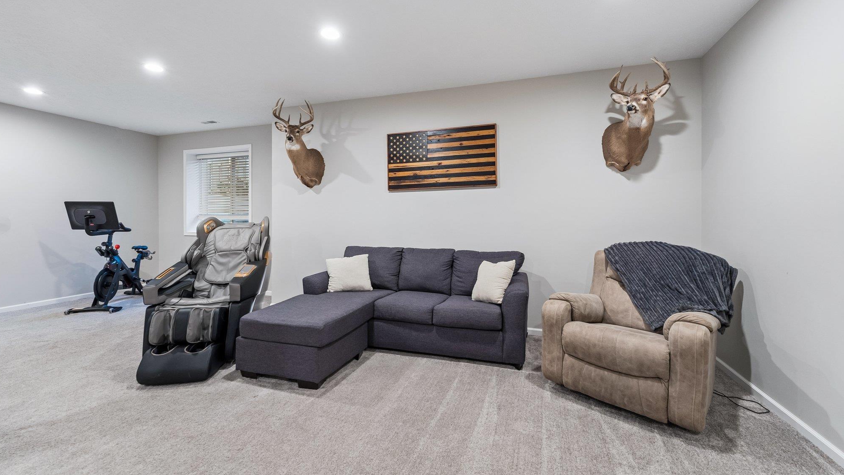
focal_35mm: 15
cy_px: 218
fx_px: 336
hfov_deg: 103.0
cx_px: 419
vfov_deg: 70.4
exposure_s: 1/4
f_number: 6.3
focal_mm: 14
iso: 500
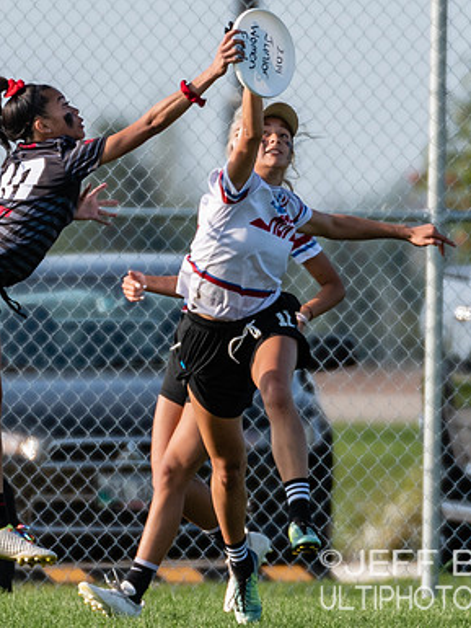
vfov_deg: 1.2
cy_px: 225
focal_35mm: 1634
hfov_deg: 0.9
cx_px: 209
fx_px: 29627
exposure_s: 1/1250
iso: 200
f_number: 4
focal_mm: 400
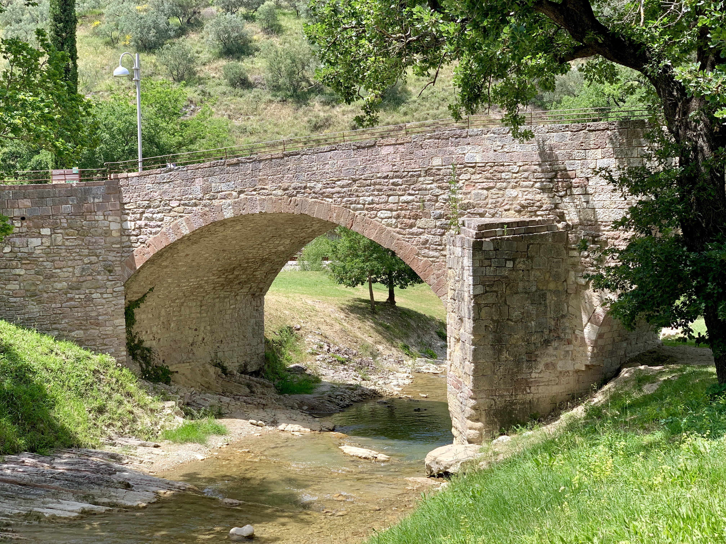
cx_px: 363
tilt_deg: -1.6
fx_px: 1091
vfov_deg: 28.0
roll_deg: +0.1
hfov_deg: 36.8
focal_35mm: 52
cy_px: 272
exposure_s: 1/448
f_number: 2.4
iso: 16
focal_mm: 6
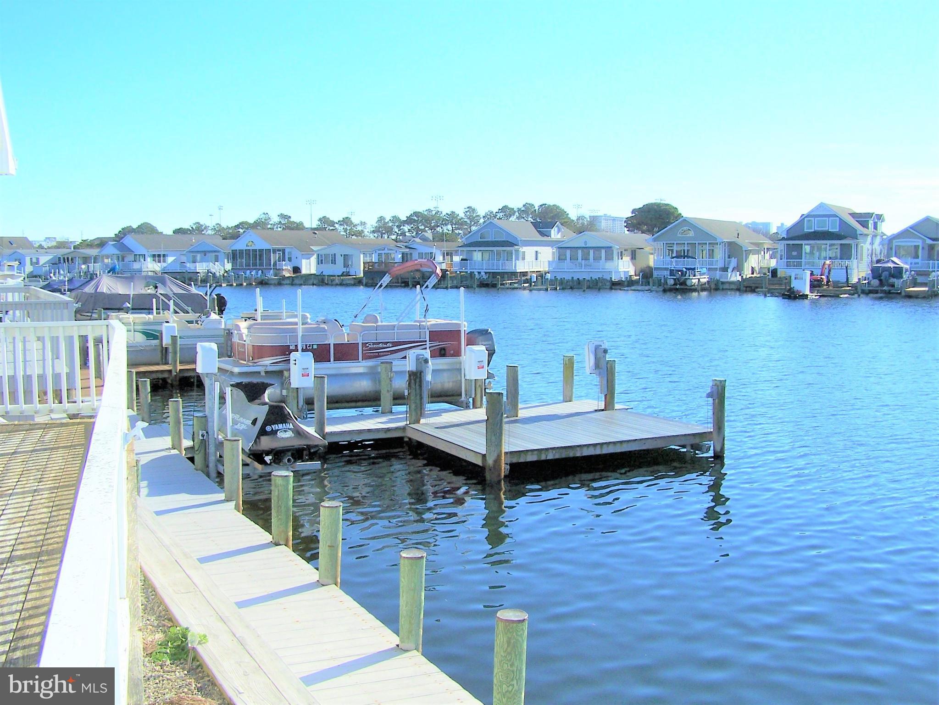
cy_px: 352
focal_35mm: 38
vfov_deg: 37.7
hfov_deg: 49.0
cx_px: 470
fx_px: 1031
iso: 80
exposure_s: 1/1000
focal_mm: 6.3
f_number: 4
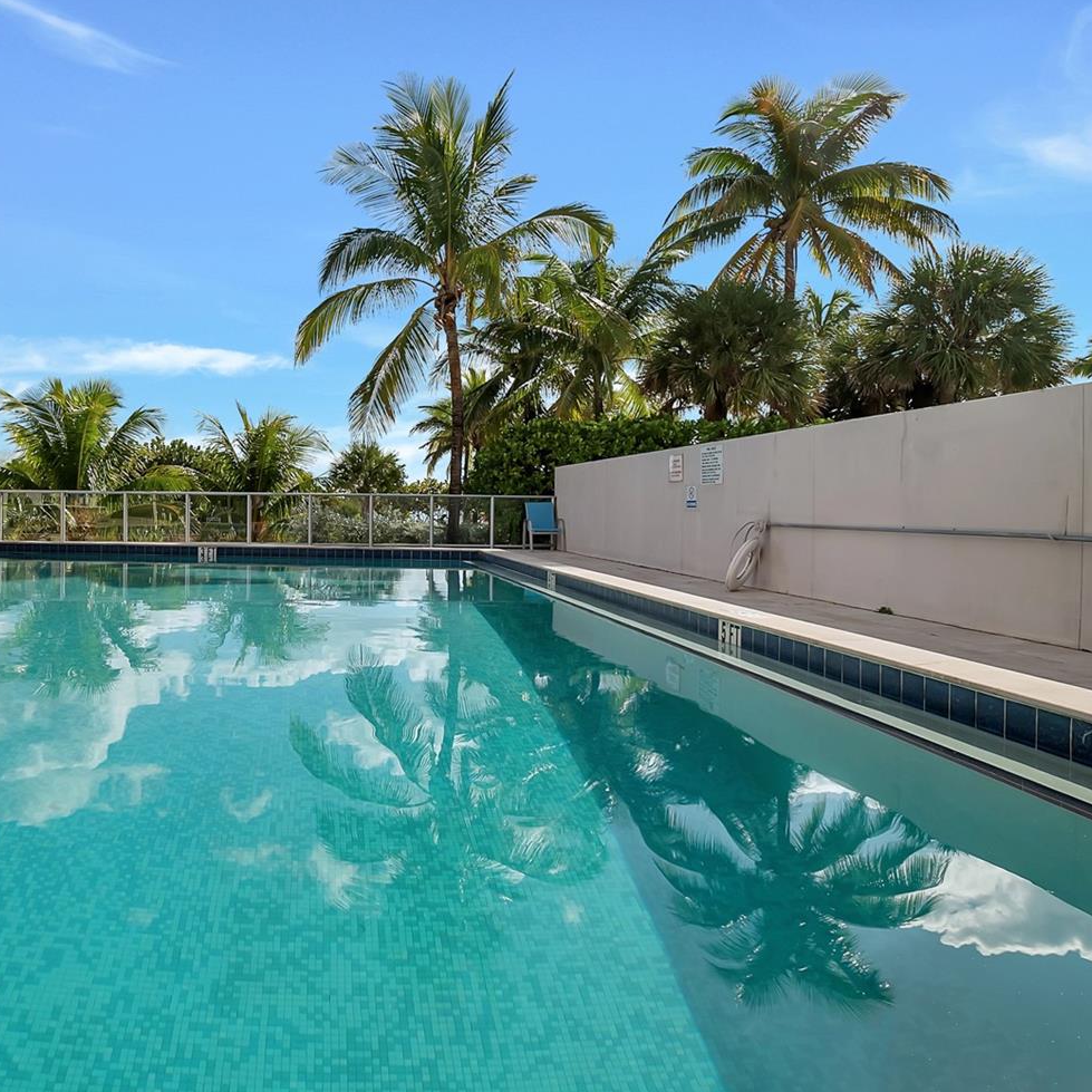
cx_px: 308
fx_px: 892
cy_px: 510
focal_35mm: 25
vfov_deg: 62.9
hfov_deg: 60.3
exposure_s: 1/1000
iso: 100
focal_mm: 12
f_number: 8
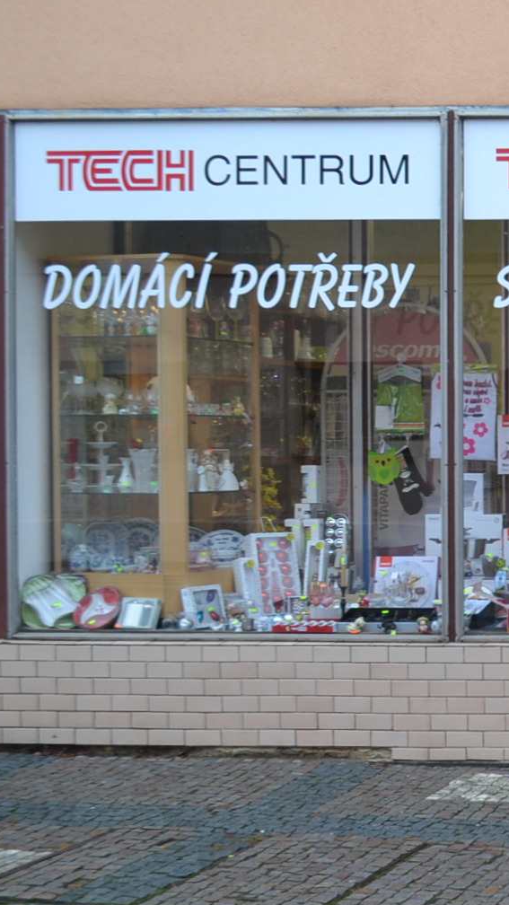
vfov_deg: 26.8
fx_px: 1896
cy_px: 481
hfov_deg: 13.4
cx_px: 980
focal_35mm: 79
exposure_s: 1/80
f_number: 4.5
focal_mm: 22
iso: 400
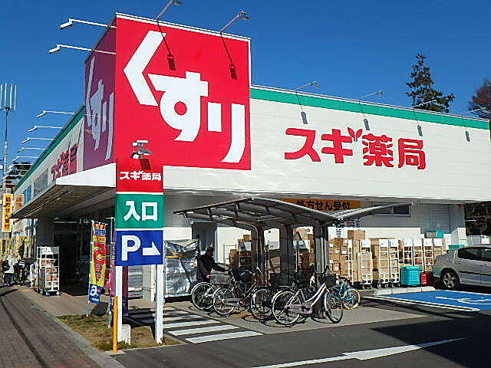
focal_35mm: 36
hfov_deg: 51.4
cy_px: 184
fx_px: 511
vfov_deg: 39.7
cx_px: 246
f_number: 8.4
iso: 125
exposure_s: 1/500
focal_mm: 6.4
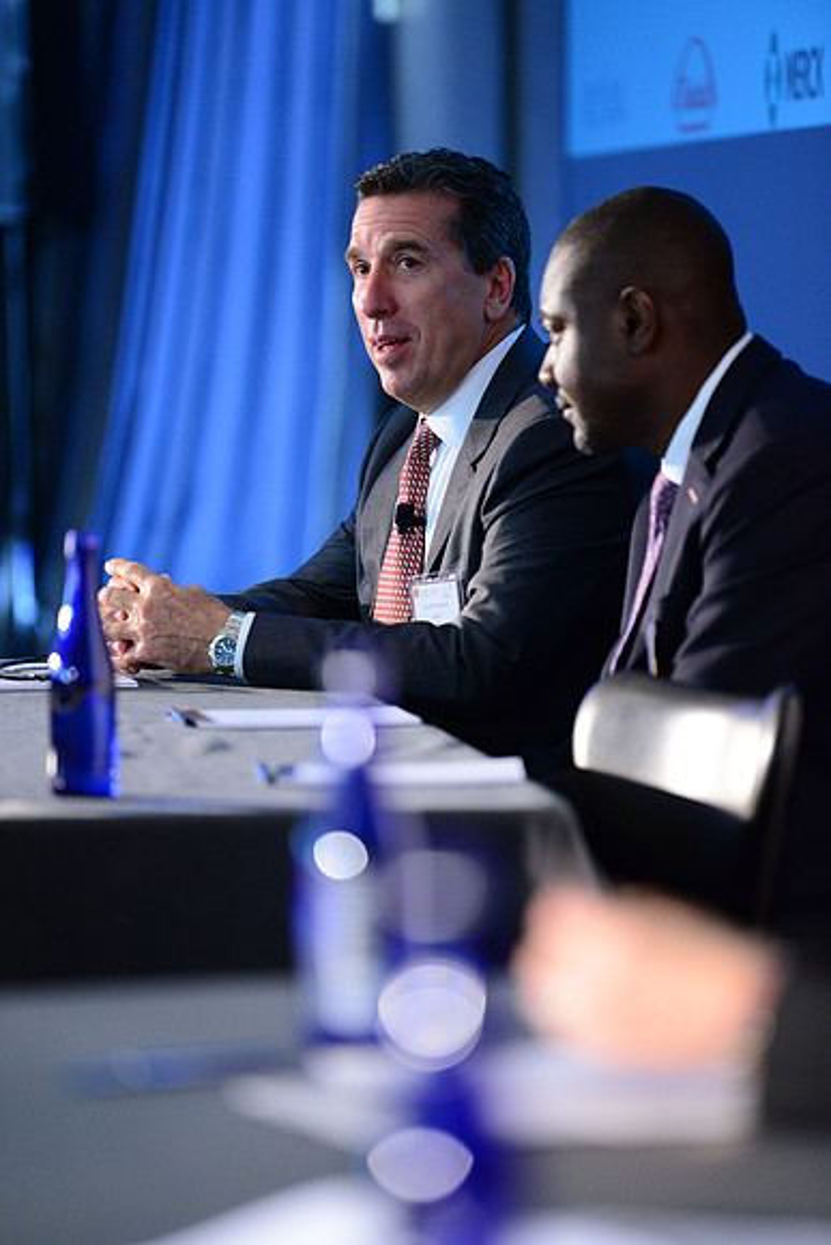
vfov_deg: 10.3
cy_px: 622
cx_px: 416
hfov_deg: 6.9
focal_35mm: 200
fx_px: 6920
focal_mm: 200
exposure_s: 1/160
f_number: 2.8
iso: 4000
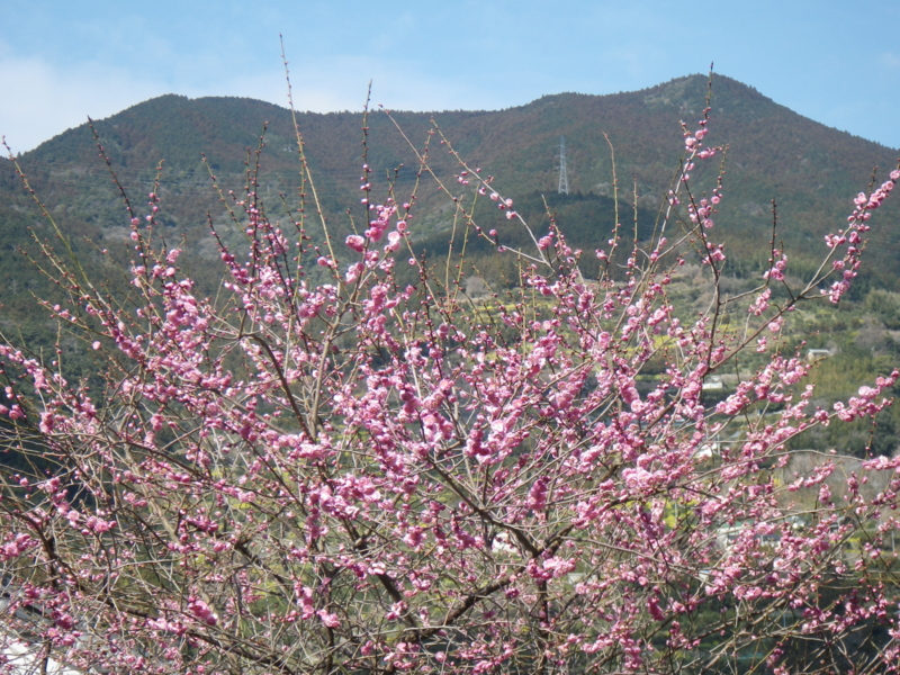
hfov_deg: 25.3
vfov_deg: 19.1
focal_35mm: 77
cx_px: 450
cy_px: 338
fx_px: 2002
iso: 80
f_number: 4.8
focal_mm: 13.7
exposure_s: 1/250
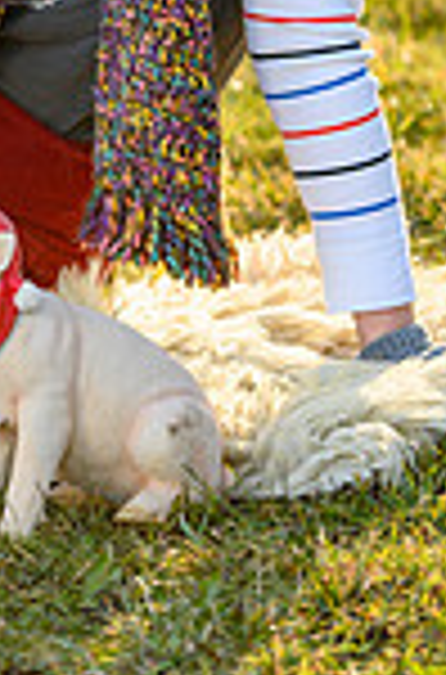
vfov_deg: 6.5
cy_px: -90
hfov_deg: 4.3
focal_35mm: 316
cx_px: 56
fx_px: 5913
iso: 100
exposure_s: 1/125
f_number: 4.5
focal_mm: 105
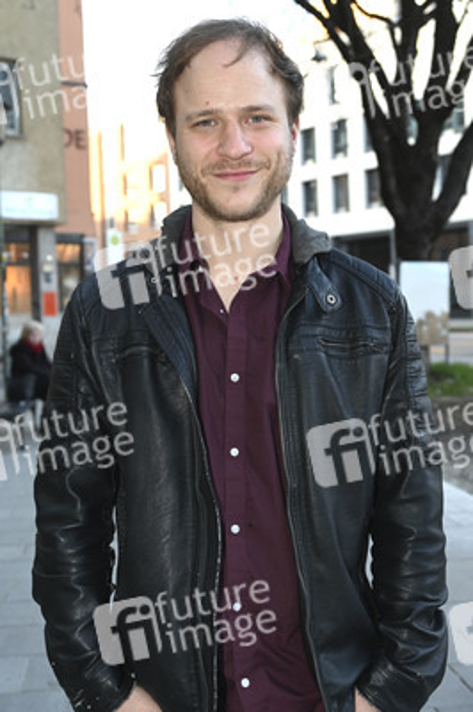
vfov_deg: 47.4
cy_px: 356
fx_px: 809
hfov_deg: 32.6
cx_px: 236
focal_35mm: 41
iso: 640
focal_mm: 41
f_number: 5
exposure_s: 1/125
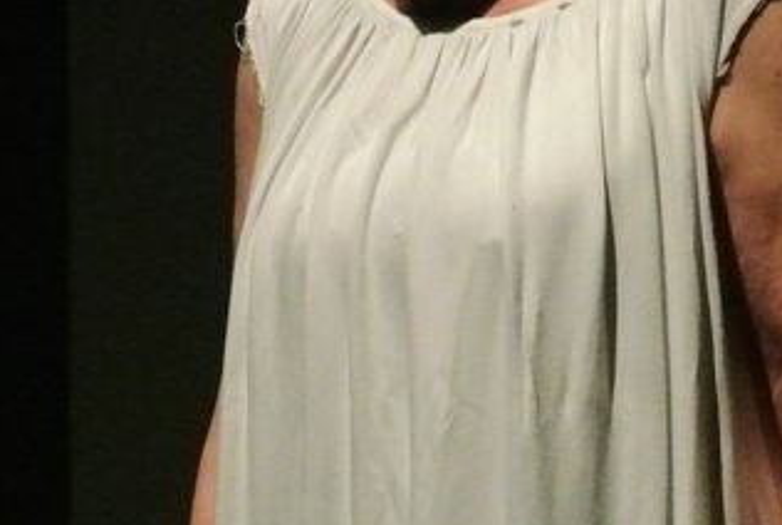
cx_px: 591
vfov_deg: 1.8
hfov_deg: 2.7
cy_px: -90
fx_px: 16387
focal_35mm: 753
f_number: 5.6
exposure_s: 1/250
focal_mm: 110
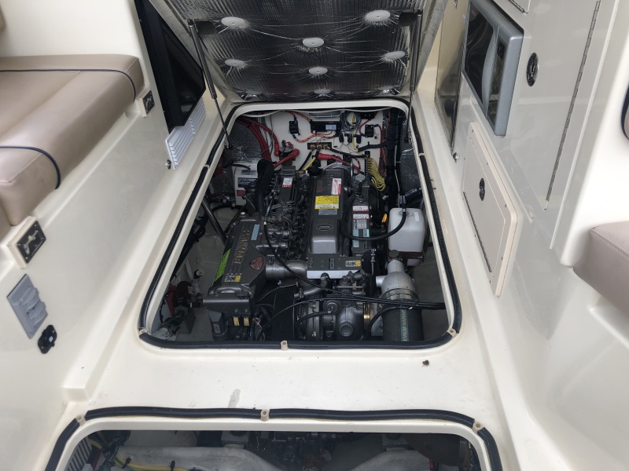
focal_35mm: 28
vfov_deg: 49.7
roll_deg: +3.4
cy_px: 236
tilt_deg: -35.5
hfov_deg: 63.4
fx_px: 509
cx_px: 314
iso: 25
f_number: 1.8
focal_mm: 3.99
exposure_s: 1/120
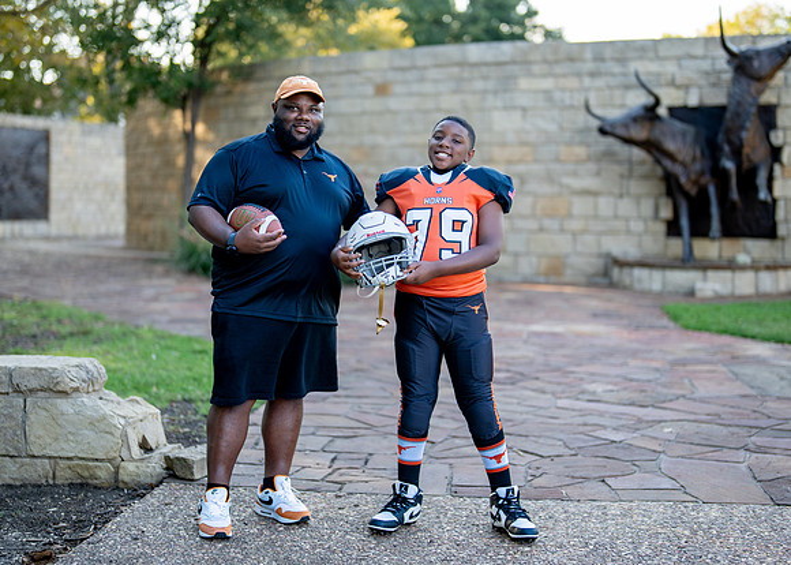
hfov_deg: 30.5
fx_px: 1452
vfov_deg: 22.0
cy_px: 286
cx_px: 382
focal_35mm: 65
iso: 200
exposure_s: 1/1000
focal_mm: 50
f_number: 1.2
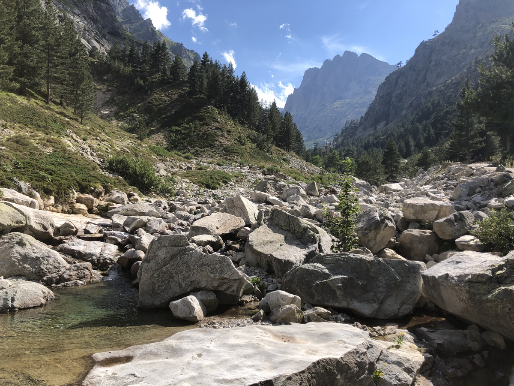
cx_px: 257
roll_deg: +0.8
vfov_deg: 49.7
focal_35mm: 28
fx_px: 416
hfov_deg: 63.4
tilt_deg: +1.2
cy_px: 193
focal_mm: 4
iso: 20
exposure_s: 1/1600
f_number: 1.8
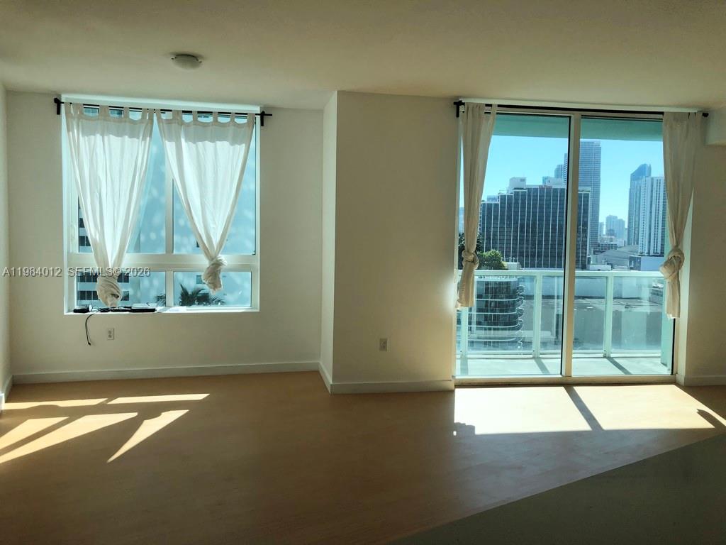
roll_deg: -0.6
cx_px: 363
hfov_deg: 63.4
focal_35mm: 28
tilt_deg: -2.6
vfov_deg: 49.7
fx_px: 587
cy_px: 272
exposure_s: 1/1429
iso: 20
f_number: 1.8
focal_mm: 3.99
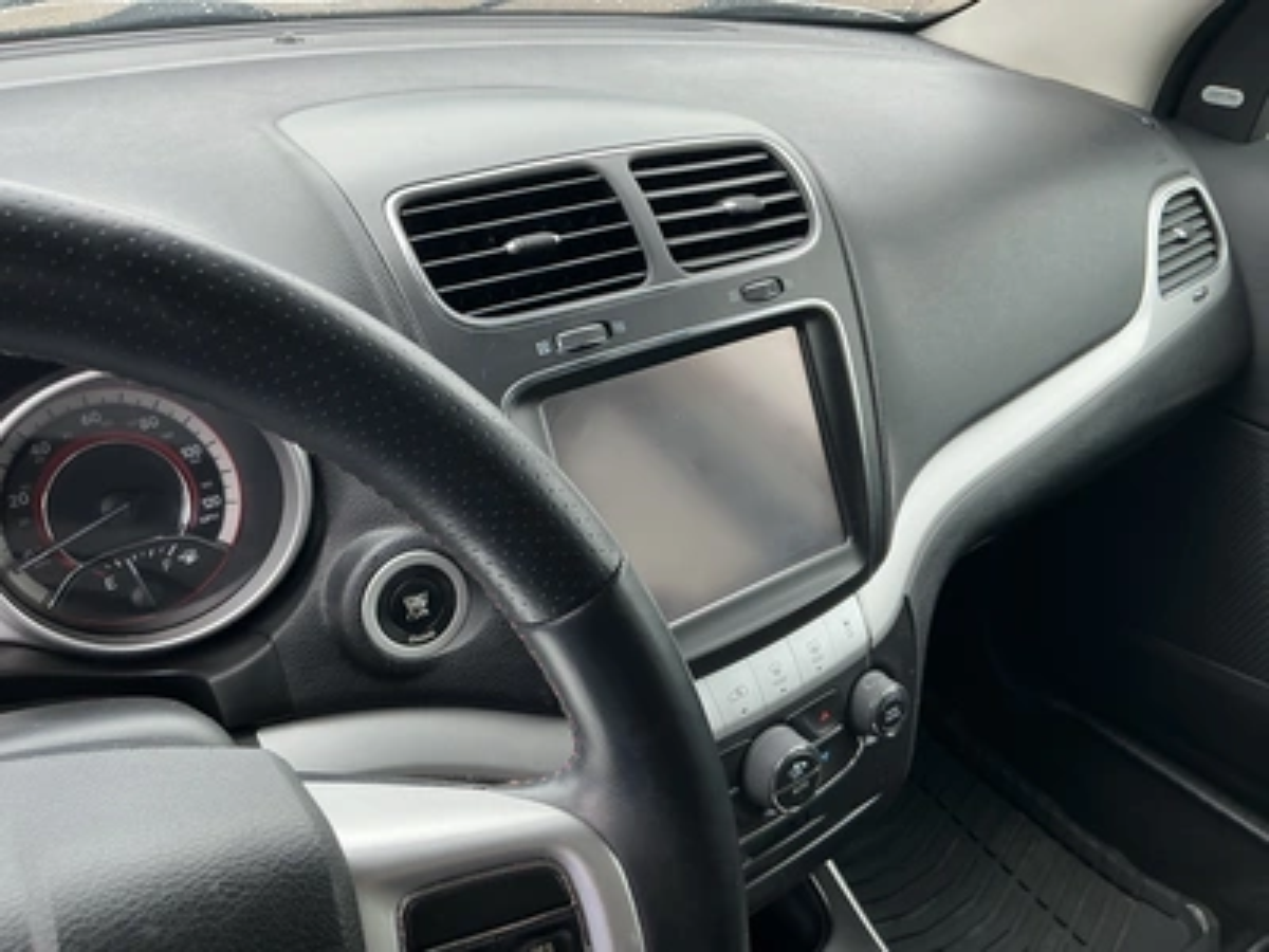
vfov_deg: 49.7
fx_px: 1026
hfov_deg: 63.4
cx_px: 634
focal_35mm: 28
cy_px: 476
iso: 20
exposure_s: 1/122
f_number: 1.8
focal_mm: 3
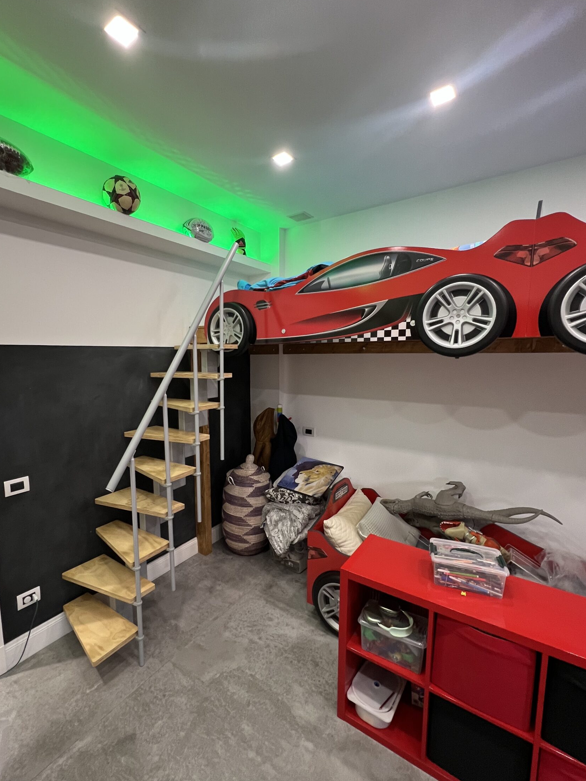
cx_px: 255
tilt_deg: -6.6
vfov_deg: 98.2
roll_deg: +0.7
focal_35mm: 15
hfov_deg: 81.3
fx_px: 339
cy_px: 401
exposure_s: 1/60
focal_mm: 1.57
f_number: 1.8
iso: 250
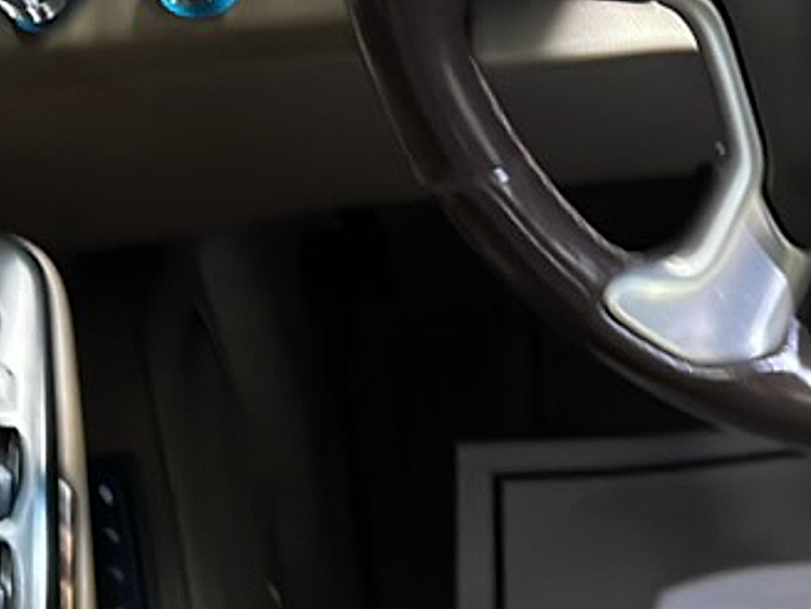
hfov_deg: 21.8
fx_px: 1922
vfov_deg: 17.9
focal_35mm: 82
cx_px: 1006
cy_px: 174
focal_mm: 5.1
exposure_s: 1/40
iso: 500
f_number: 1.6
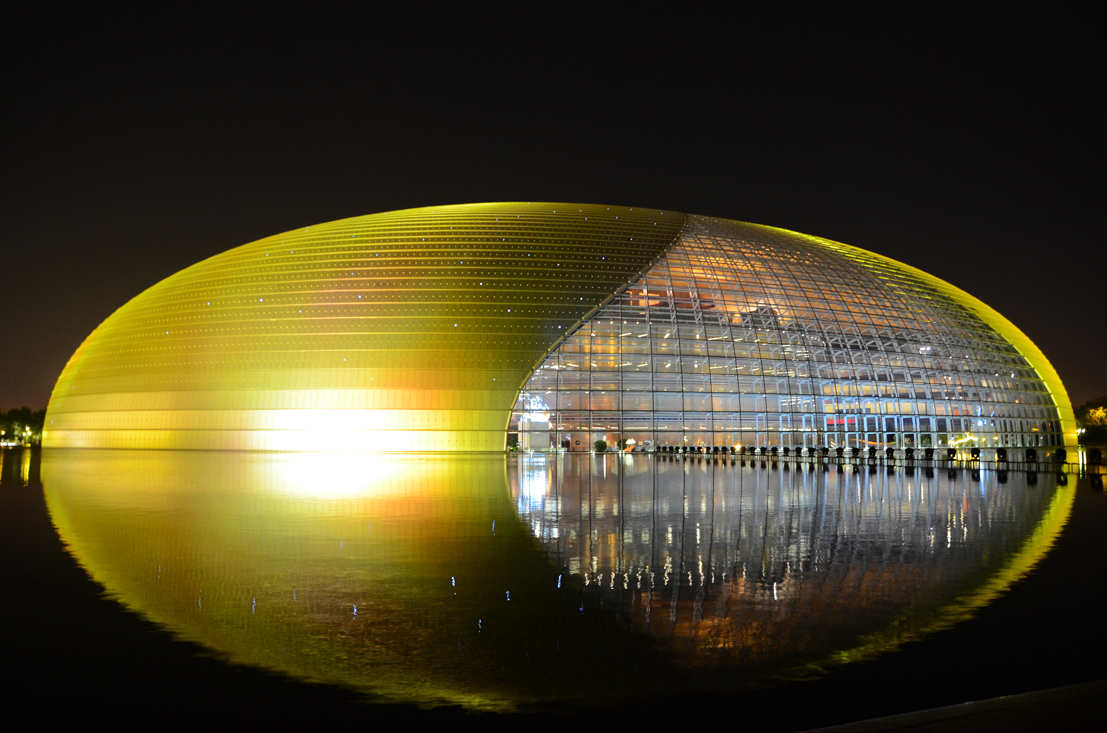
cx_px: 554
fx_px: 782
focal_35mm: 26
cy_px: 366
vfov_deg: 50.2
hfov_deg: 70.6
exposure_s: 1/4
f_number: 3.5
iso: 1000
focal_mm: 17
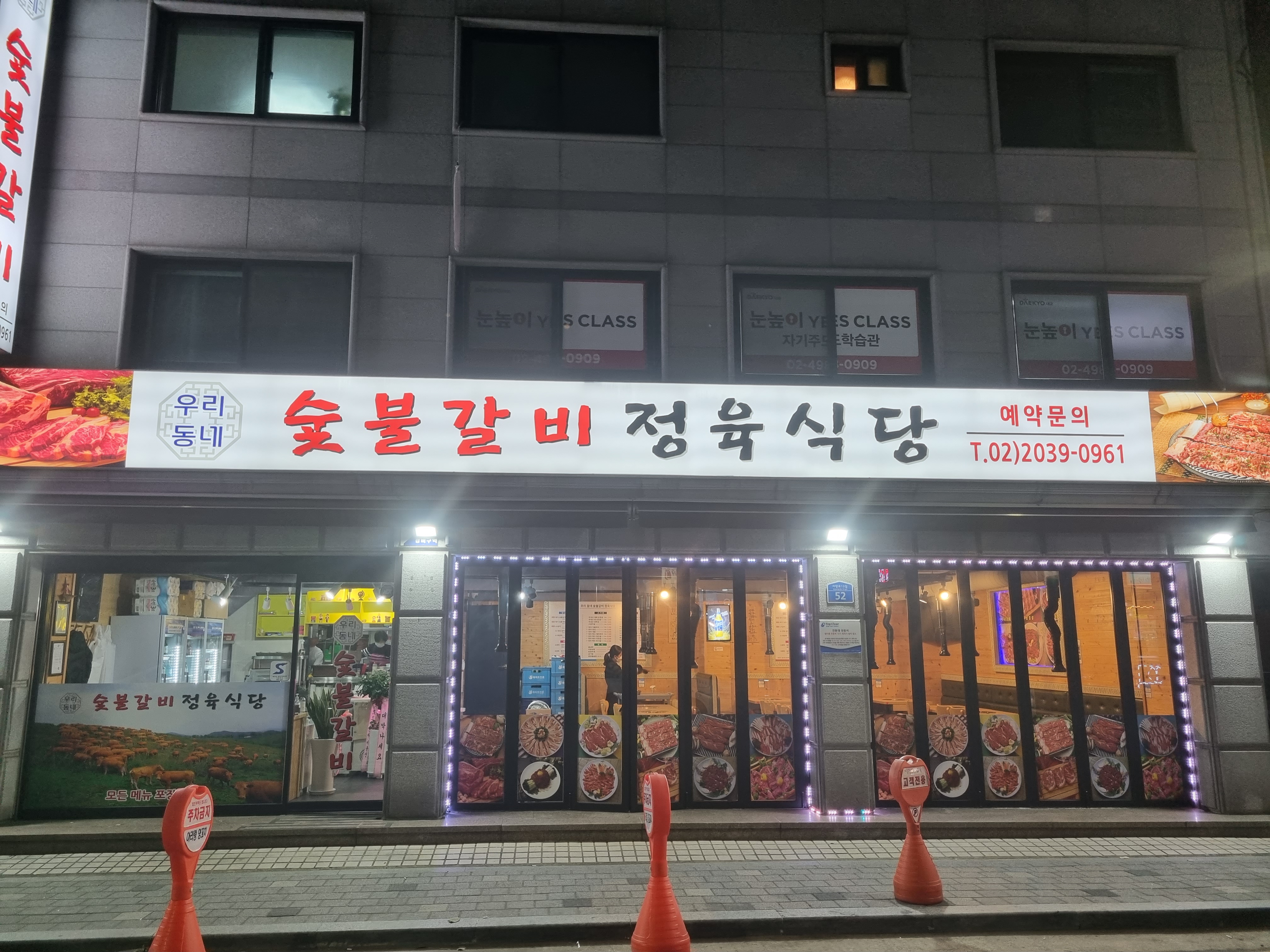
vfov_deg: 53.1
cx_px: 635
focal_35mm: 26
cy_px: 476
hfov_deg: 67.3
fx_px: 954
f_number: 1.8
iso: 160
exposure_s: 1/120
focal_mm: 5.4
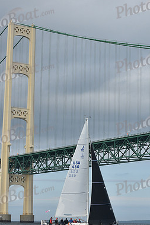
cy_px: 97
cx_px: 85
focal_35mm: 107
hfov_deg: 12.8
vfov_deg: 19.1
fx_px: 668
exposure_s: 1/800
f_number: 10
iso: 400
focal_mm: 70
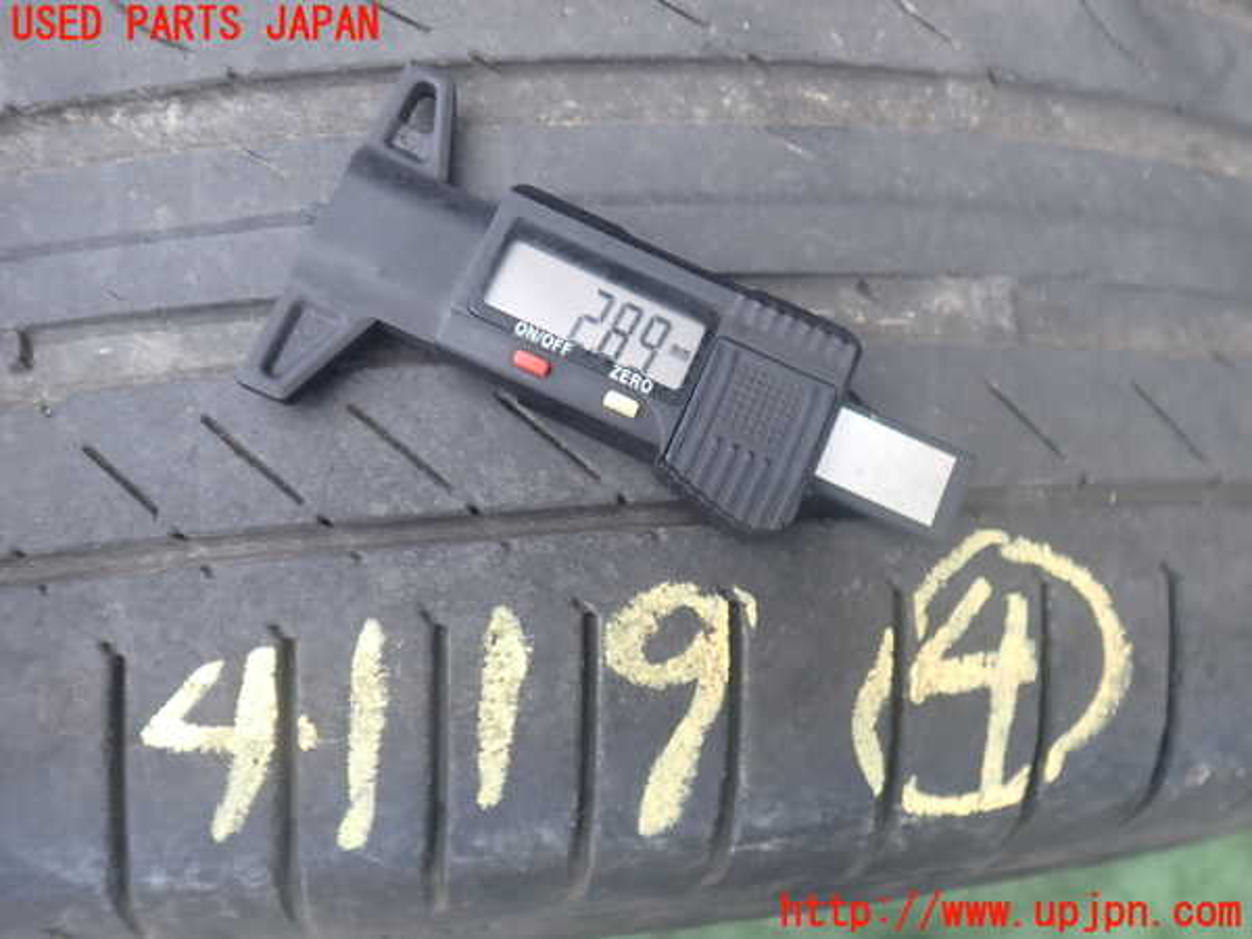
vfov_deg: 46.8
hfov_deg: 60.0
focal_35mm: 30
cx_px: 626
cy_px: 470
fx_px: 1085
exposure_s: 1/125
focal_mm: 5.4
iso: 100
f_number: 2.3
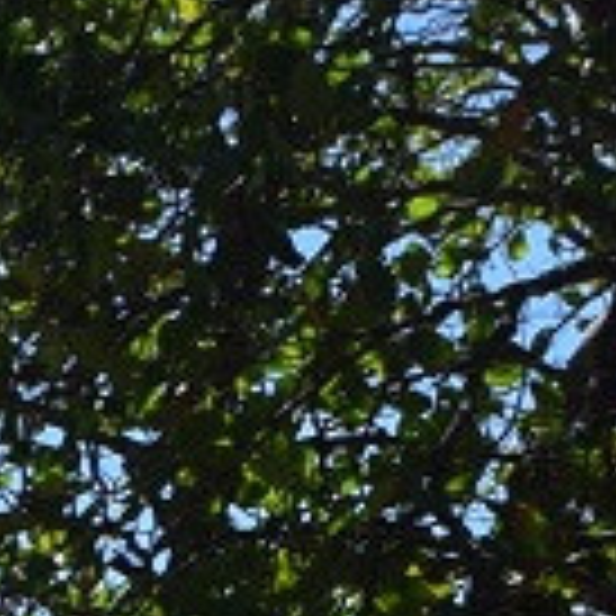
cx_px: -531
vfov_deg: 6.5
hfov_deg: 6.8
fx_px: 5053
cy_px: 1668
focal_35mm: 251
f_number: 10
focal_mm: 18
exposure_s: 1/400
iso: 200
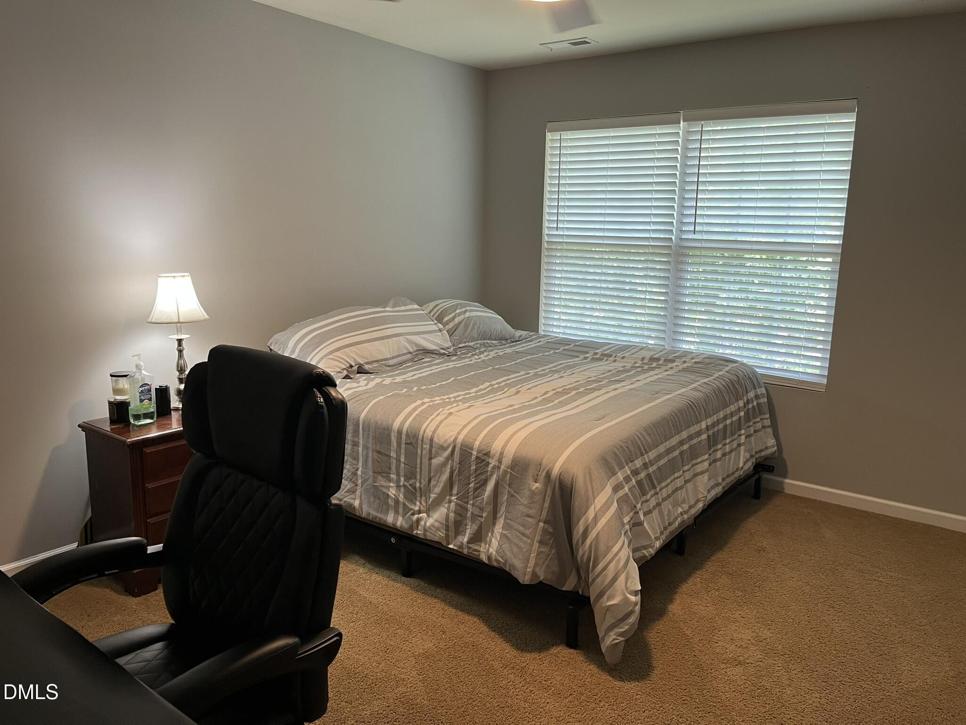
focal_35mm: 26
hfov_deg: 67.3
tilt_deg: -11.2
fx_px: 726
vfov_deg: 53.1
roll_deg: -0.7
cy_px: 362
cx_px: 483
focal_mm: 5.1
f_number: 1.6
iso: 125
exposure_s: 1/60
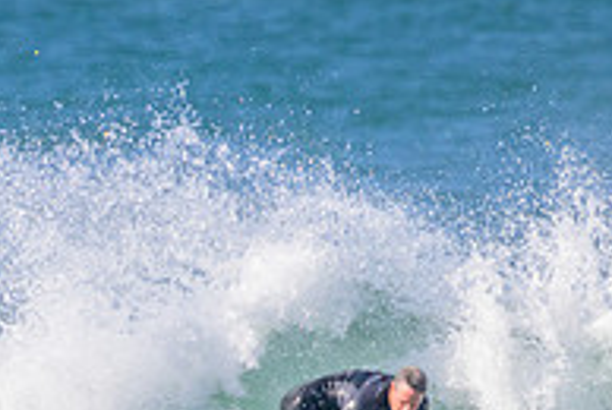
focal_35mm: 2390
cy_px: 547
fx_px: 40691
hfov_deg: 0.9
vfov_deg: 0.6
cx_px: 148
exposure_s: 1/2000
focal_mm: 800
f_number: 11
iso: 1600
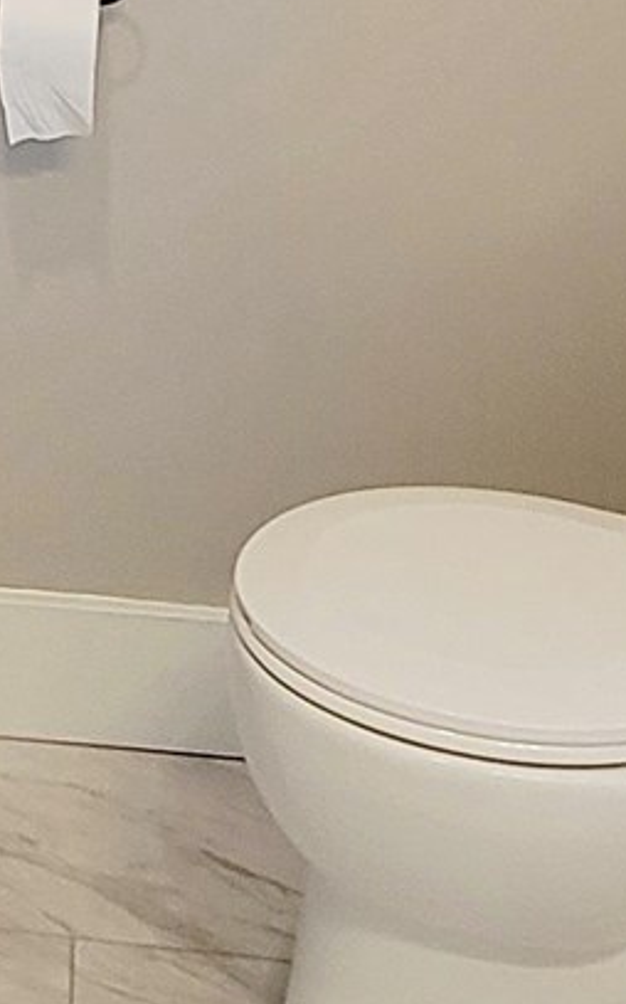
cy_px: -750
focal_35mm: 78
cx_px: -49
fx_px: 2131
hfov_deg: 16.3
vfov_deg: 20.1
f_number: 2.2
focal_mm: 2.2
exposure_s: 1/60.2
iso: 125
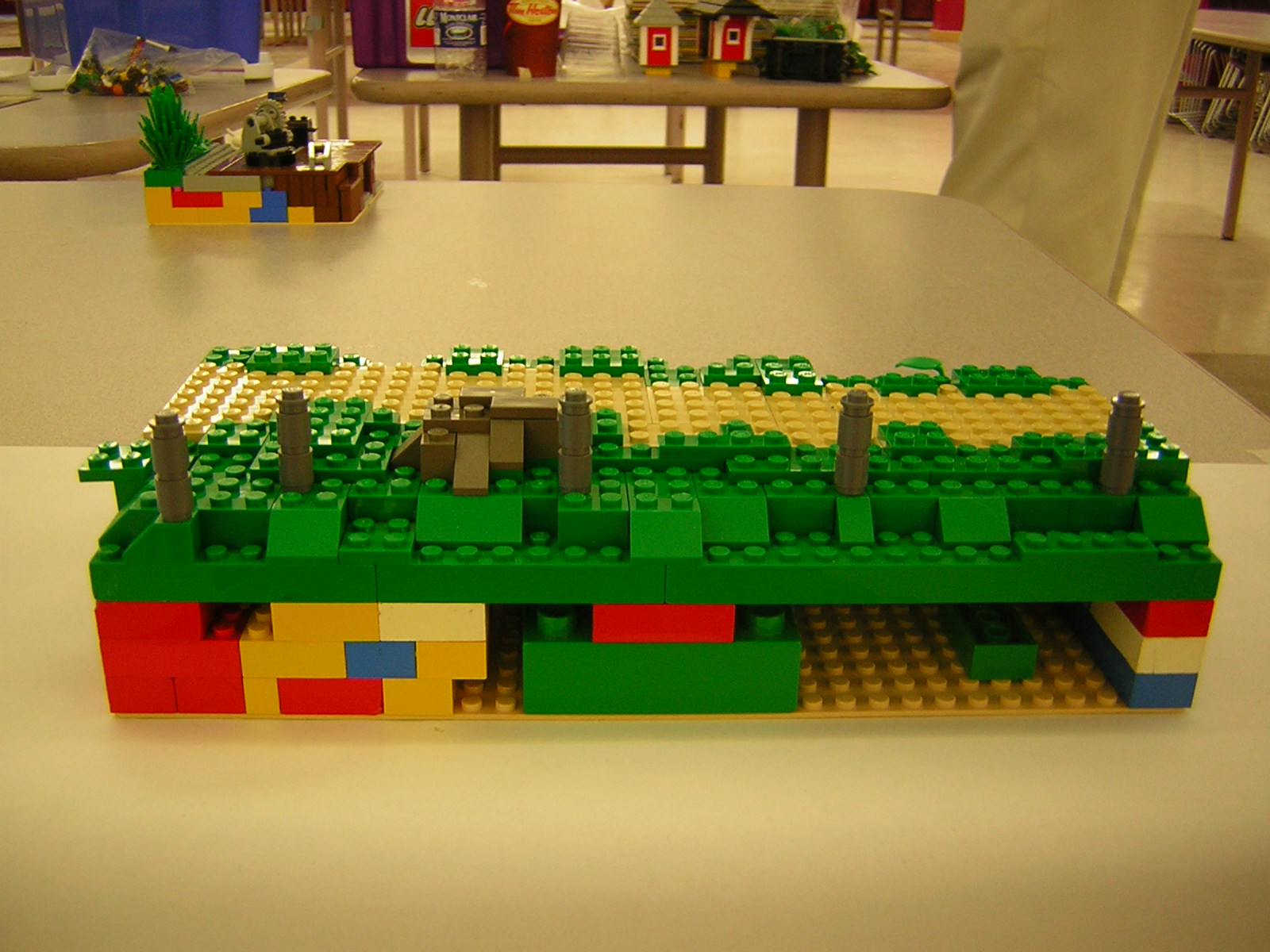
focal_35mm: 36
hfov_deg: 51.4
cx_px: 635
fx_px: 1321
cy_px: 476
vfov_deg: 39.7
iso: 50
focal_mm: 4.7
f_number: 2.6
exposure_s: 1/6.1
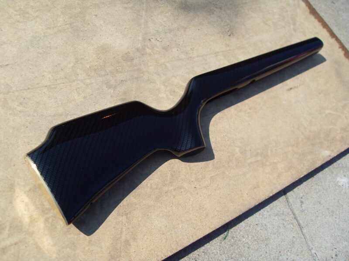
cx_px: 174
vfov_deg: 40.7
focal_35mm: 35
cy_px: 130
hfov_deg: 52.6
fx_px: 353
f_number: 7
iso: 80
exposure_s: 1/250
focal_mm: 6.3
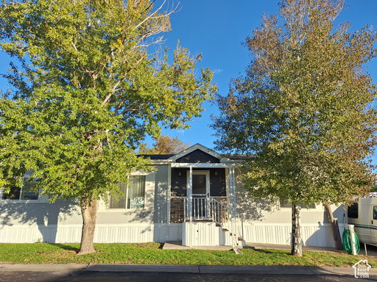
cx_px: 188
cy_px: 141
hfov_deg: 73.9
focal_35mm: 23
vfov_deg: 58.9
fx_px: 250
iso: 40
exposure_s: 1/1664
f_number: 1.8
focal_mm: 5.54
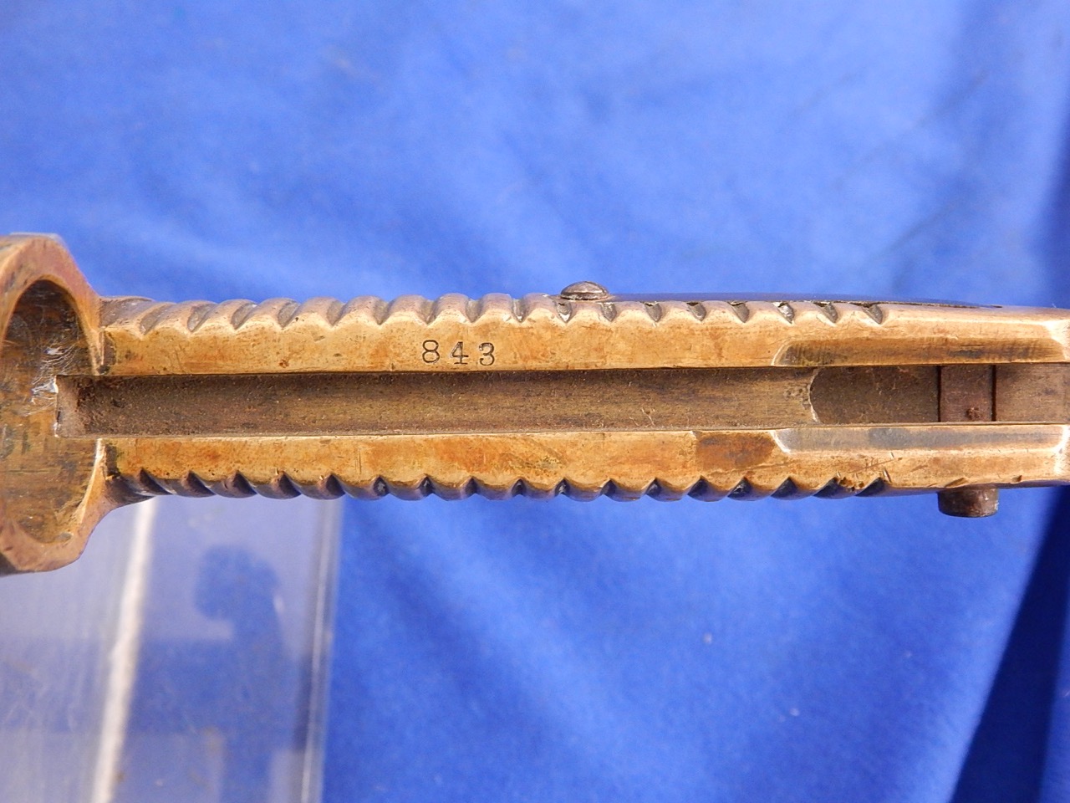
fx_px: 1051
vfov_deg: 41.8
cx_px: 535
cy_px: 402
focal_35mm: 34
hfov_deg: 54.0
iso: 400
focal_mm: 6.1
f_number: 3.3
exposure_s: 1/10
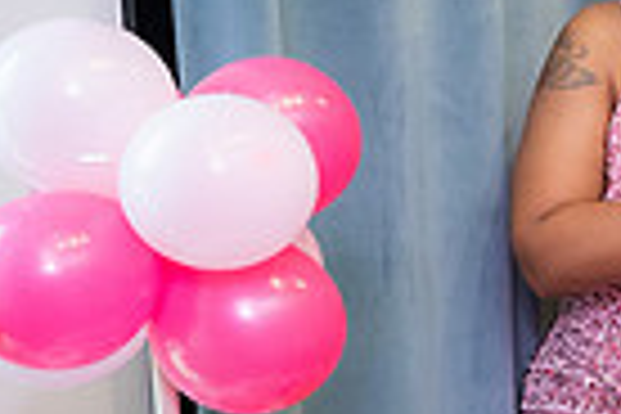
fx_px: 2035
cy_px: 252
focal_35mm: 118
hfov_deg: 14.3
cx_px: 1269
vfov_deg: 11.6
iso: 1600
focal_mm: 24
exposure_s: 1/200
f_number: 7.1
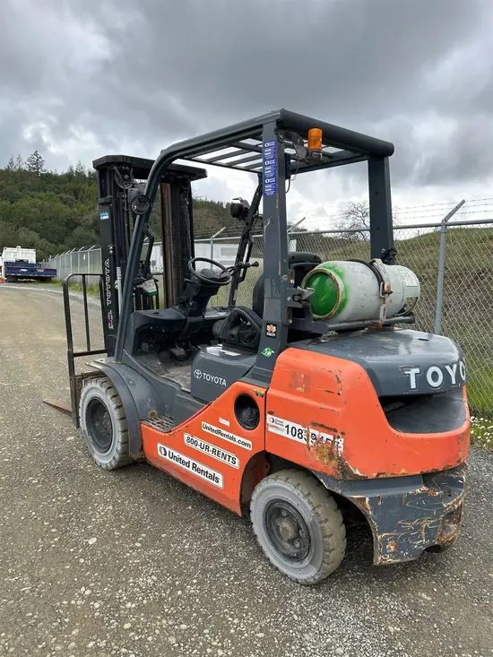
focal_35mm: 26
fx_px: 494
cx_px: 246
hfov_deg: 53.1
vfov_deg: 67.3
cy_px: 328
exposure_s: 1/1209
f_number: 1.5
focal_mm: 5.7
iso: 50
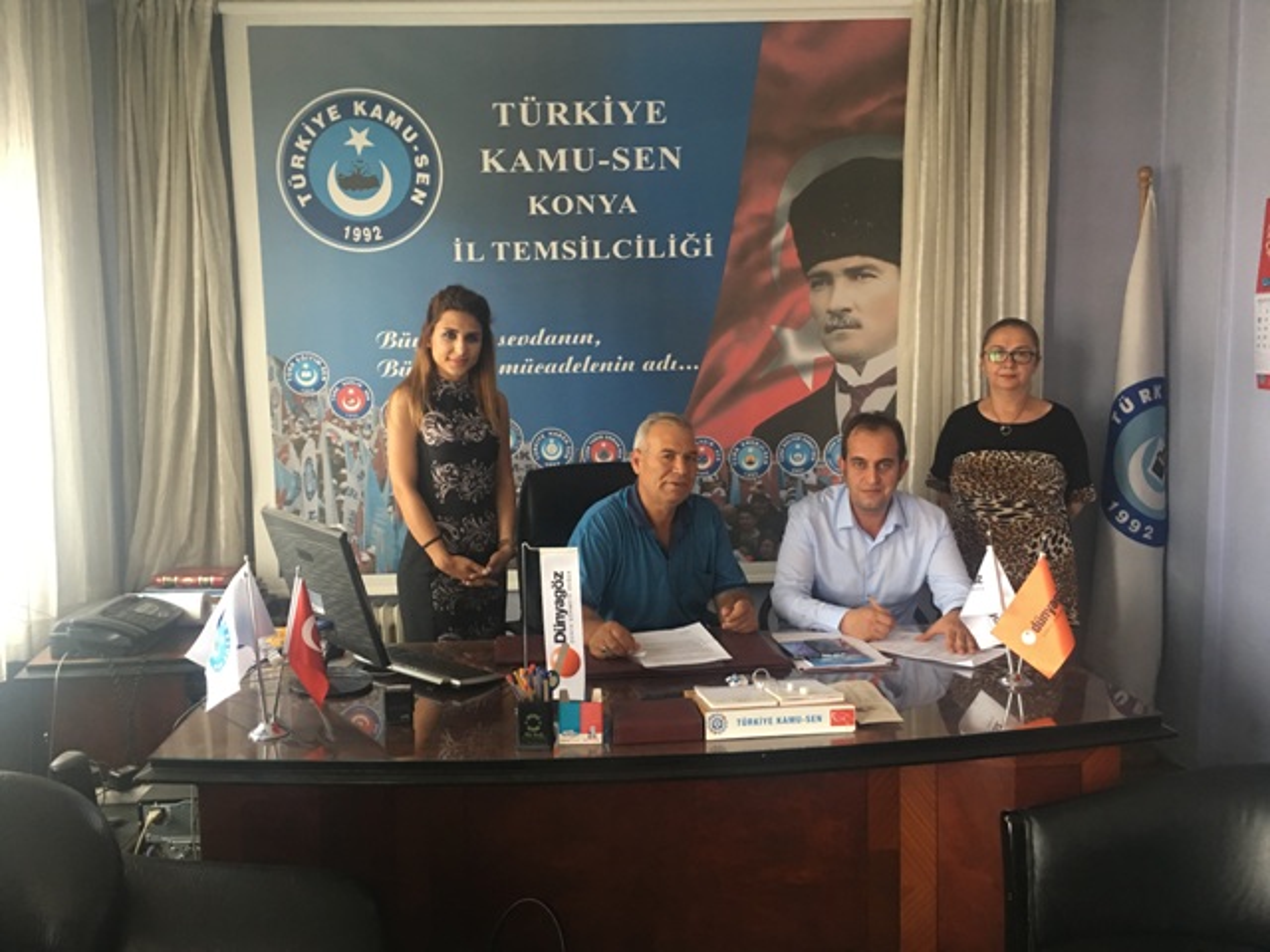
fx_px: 1064
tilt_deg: -6.8
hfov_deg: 61.7
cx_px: 635
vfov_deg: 48.2
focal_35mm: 29
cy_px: 476
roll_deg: -0.2
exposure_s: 1/17
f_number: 2.2
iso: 80
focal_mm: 4.15
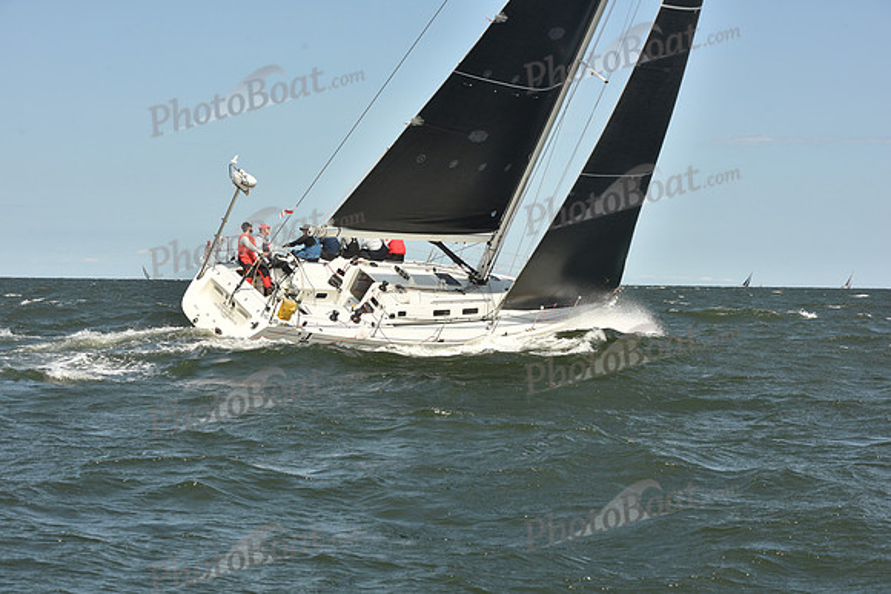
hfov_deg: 24.8
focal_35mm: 82
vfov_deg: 16.7
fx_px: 2030
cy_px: 297
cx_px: 446
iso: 250
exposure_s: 1/800
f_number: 9
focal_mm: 82
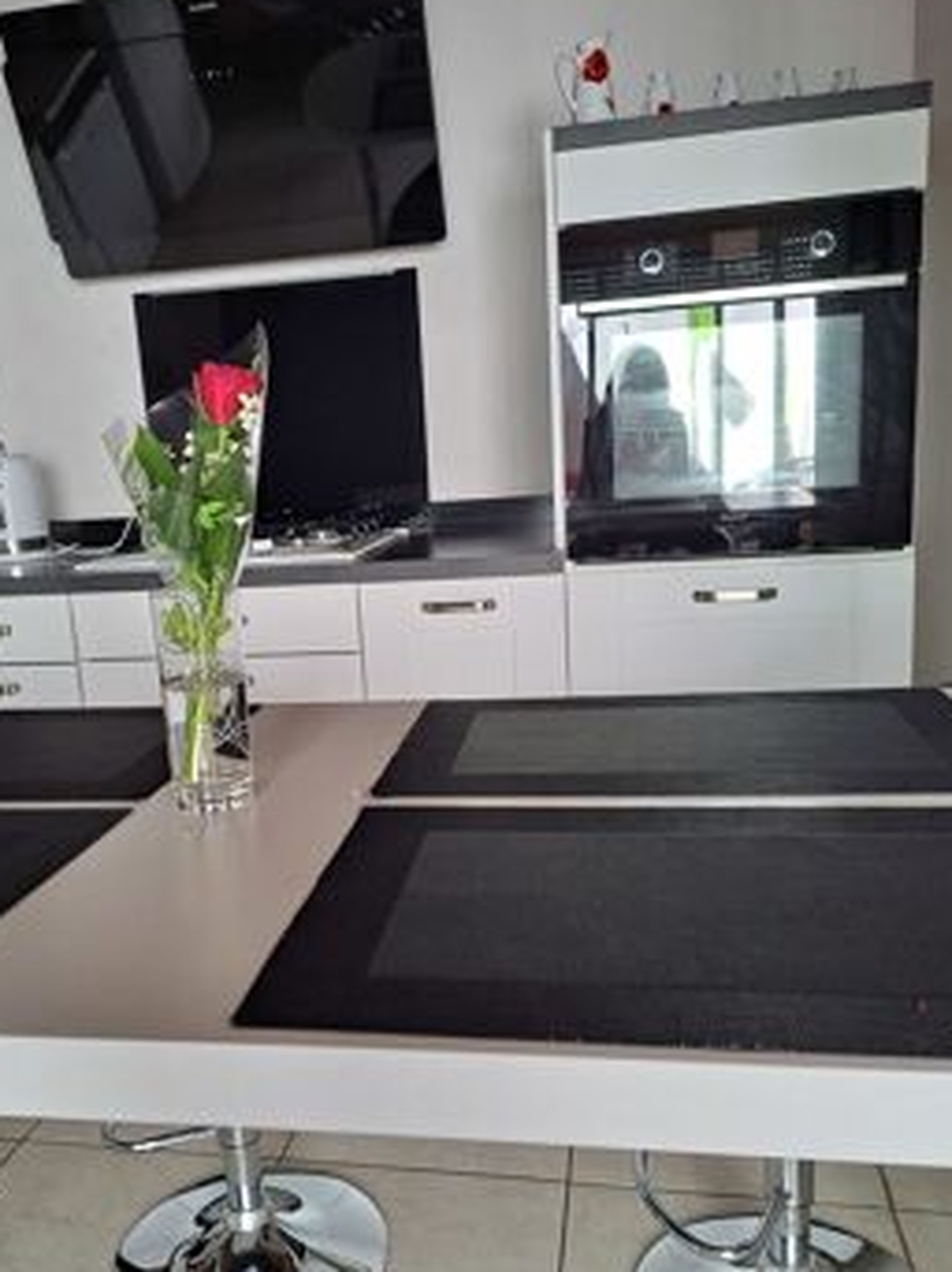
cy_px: 682
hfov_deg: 46.6
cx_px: 398
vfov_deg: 59.9
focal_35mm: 30
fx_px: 1101
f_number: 1.8
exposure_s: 1/50
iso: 50
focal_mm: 5.23
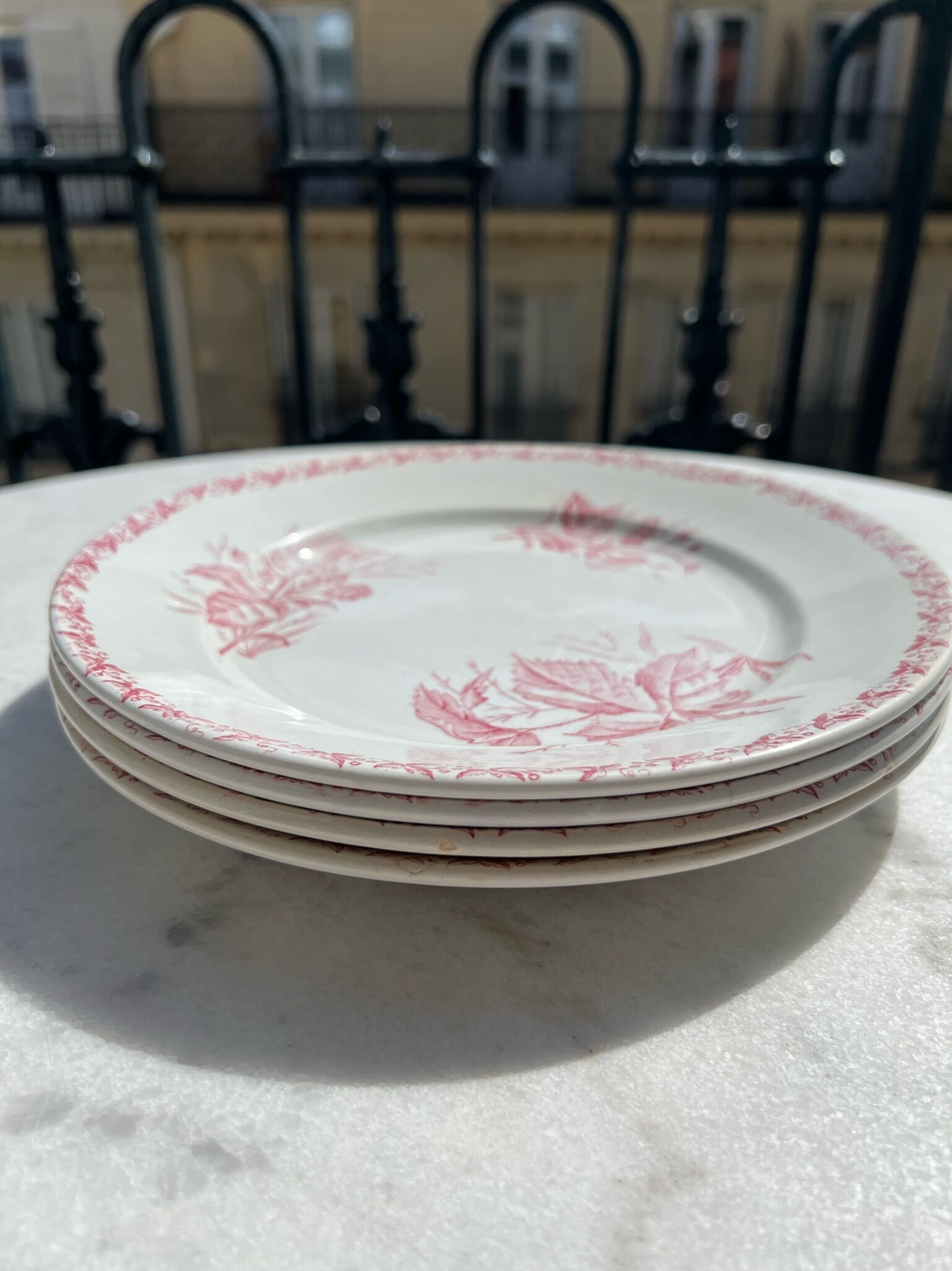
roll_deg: -0.4
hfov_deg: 53.0
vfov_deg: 67.3
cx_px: 476
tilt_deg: -24.8
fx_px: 954
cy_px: 636
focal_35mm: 26
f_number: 1.5
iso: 50
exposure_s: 1/12658
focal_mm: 5.7
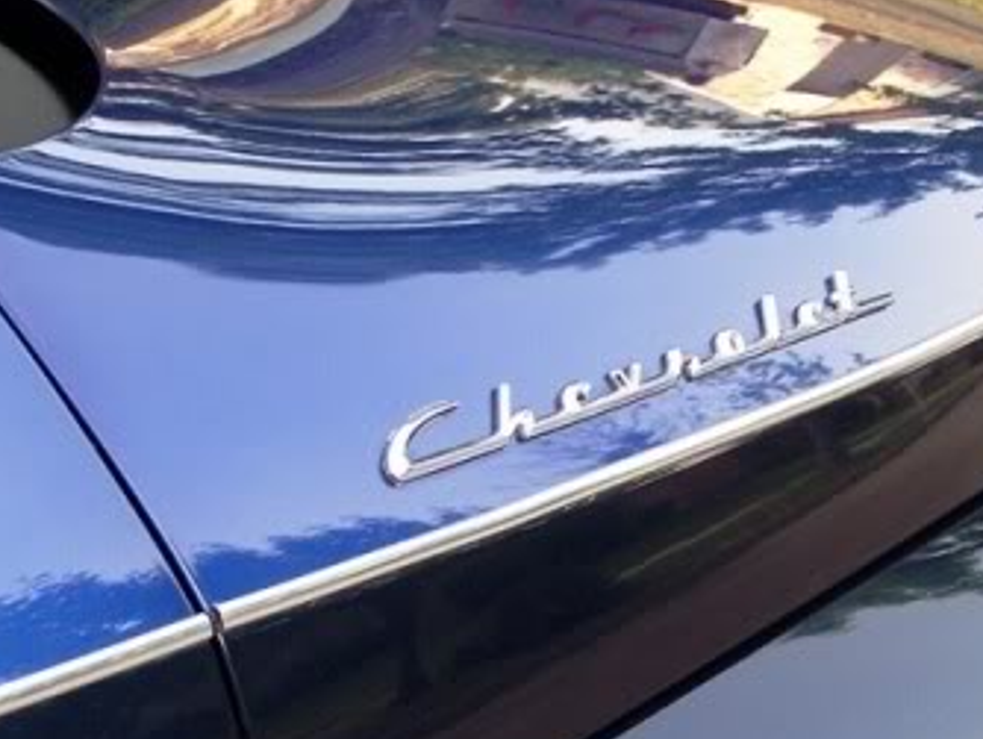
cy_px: 400
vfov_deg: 13.1
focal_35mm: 113
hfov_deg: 17.3
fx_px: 3211
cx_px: 739
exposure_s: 1/100
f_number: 3.1
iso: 80
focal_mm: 9.8
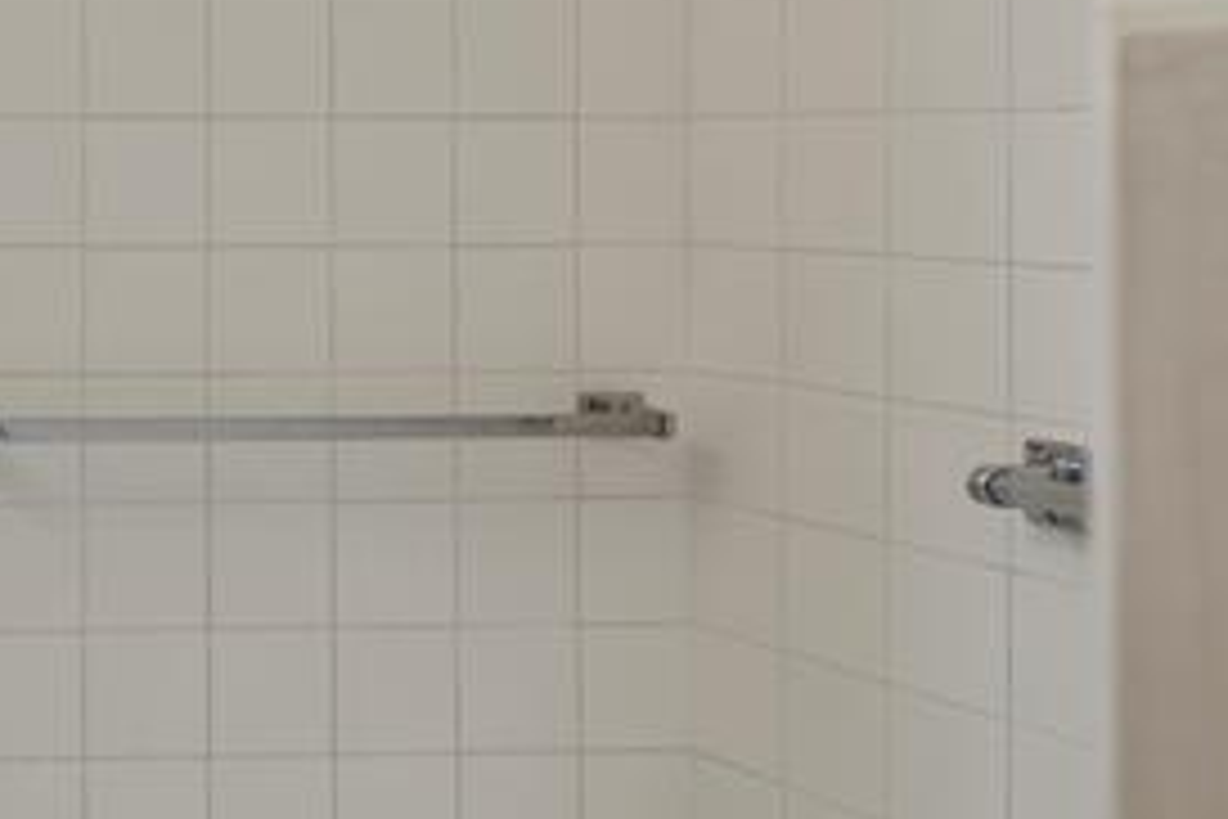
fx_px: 2047
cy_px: 171
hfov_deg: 24.7
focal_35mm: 60
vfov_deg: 22.3
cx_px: -670
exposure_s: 1/13
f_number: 4
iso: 100
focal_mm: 16
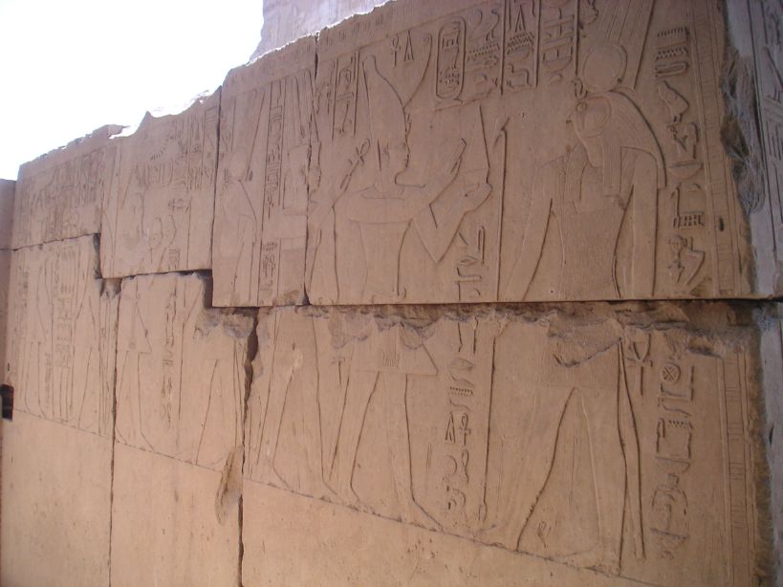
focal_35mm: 37
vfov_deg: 38.7
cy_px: 294
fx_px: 837
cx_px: 392
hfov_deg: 50.1
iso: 50
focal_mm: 5.7
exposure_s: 1/250
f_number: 2.8
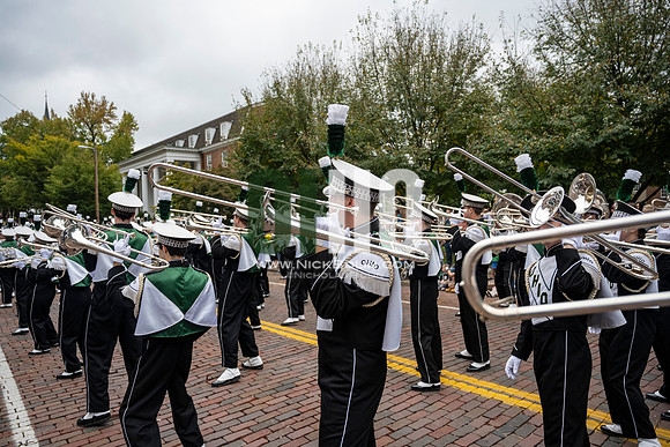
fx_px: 447
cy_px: 224
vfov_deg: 53.2
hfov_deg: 73.7
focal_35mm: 24
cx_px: 335
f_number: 4
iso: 640
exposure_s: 1/1600
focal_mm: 24
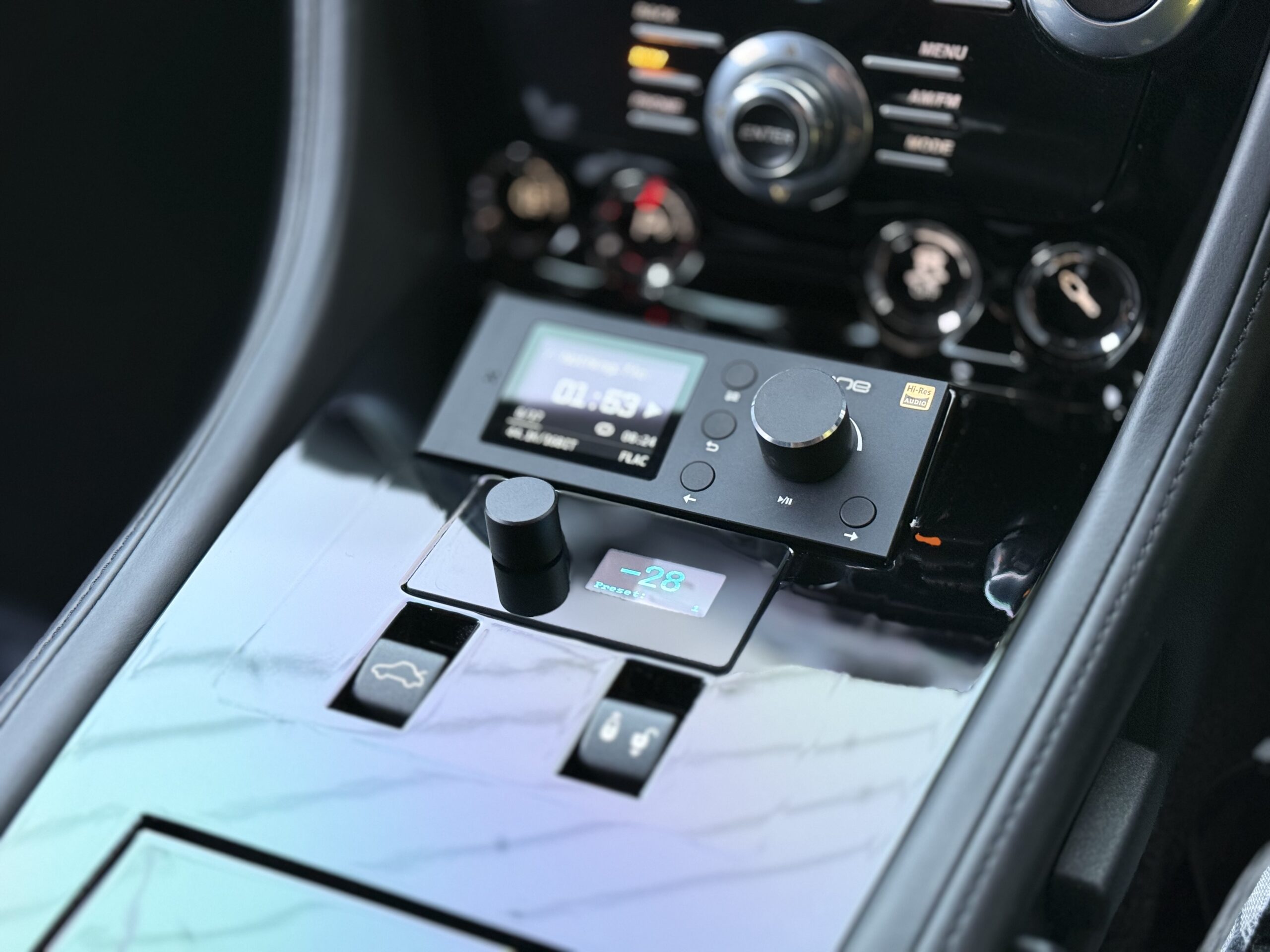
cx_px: 635
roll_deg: +5.0
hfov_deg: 39.7
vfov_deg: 30.3
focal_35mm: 48
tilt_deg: -41.0
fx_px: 1761
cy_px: 476
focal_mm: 6.76
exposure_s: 1/39
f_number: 1.78
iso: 320
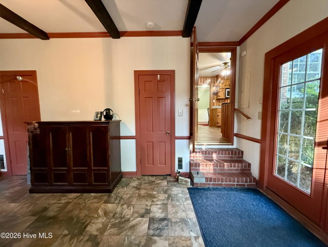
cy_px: 124
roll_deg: +0.6
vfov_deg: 85.7
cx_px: 164
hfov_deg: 102.0
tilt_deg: -4.1
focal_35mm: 14
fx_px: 133
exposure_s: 1/60
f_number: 2.2
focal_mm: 2.22
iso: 800
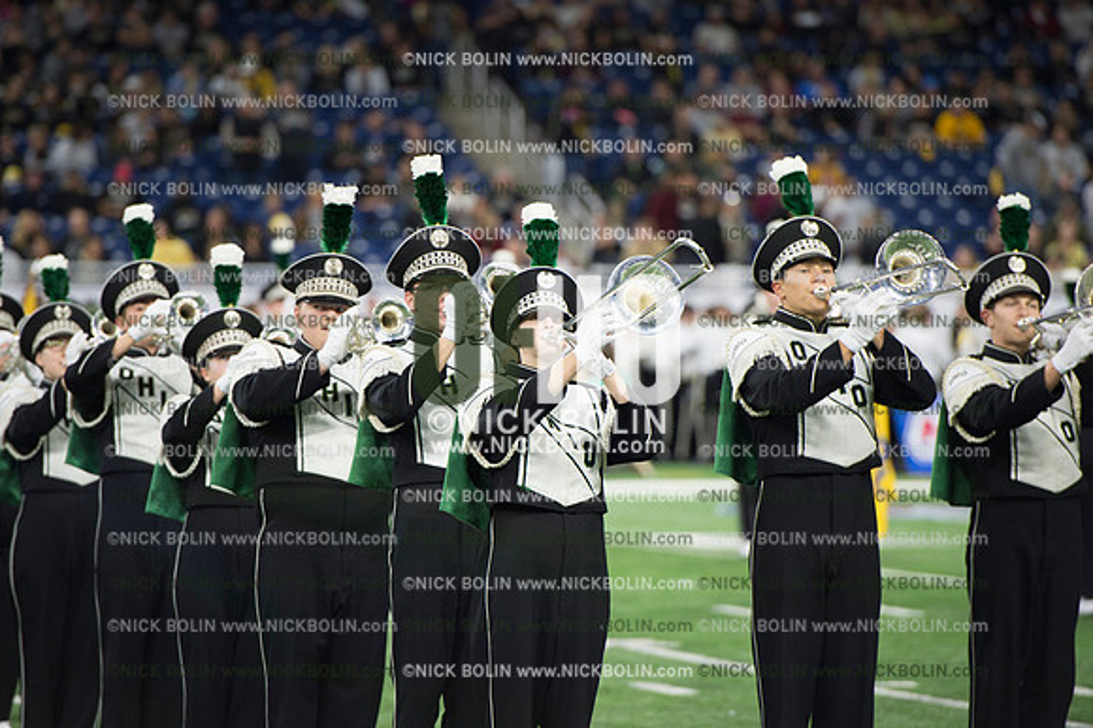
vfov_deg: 6.9
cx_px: 546
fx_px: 6069
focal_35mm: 200
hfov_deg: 10.3
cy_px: 364
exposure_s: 1/1000
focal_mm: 200
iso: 2500
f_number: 3.5
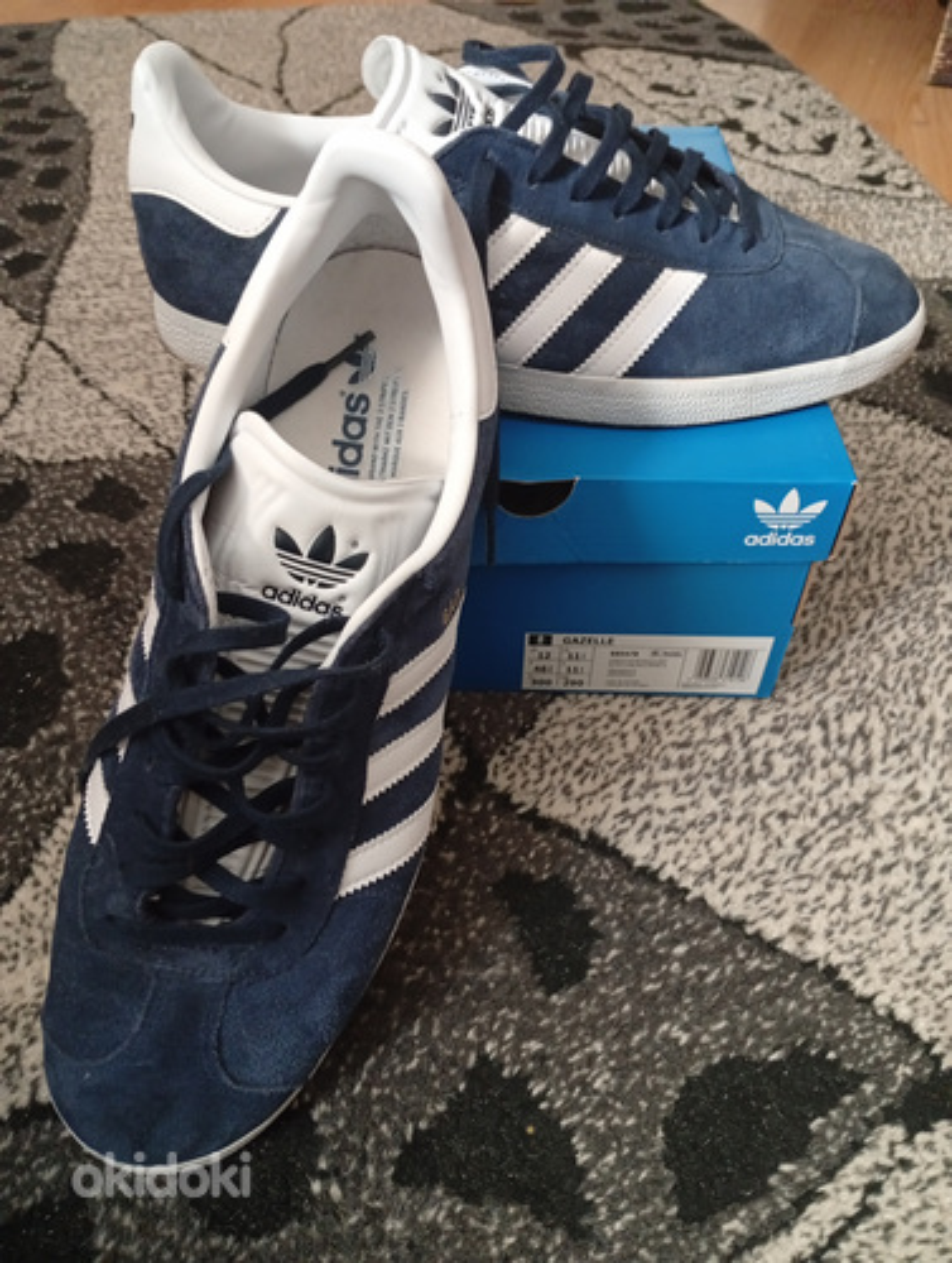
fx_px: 987
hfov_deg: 51.5
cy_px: 632
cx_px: 476
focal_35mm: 27
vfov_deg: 65.2
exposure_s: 1/20
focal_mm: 3.98
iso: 1180
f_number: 1.8
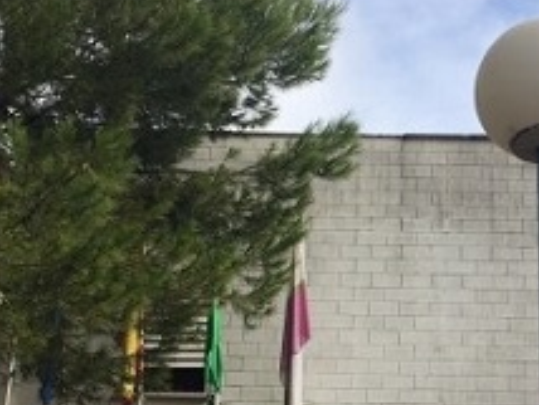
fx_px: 1013
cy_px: 413
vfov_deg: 21.8
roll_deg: -1.0
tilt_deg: +16.7
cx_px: 374
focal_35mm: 65
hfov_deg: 29.5
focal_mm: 4.15
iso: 25
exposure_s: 1/746
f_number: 2.2
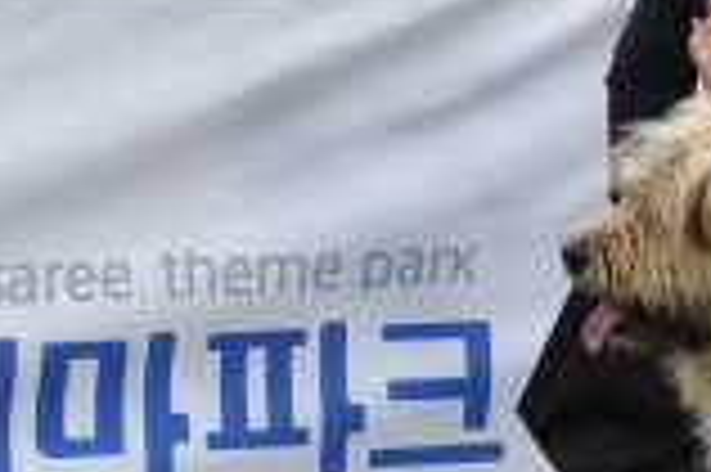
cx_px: 909
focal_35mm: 313
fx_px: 6173
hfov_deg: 6.5
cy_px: 157
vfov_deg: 4.4
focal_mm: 55
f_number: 10
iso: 200
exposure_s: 1/250
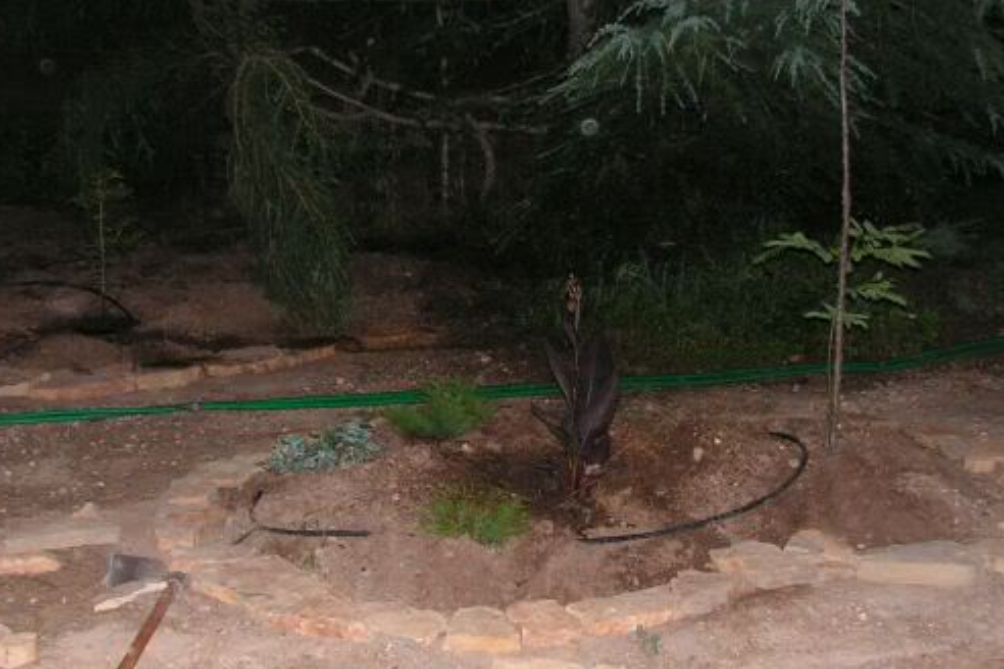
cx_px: 490
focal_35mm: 53
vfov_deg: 25.5
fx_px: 1478
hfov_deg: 37.5
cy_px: 353
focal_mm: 6
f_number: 3.2
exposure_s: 1/40
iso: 200
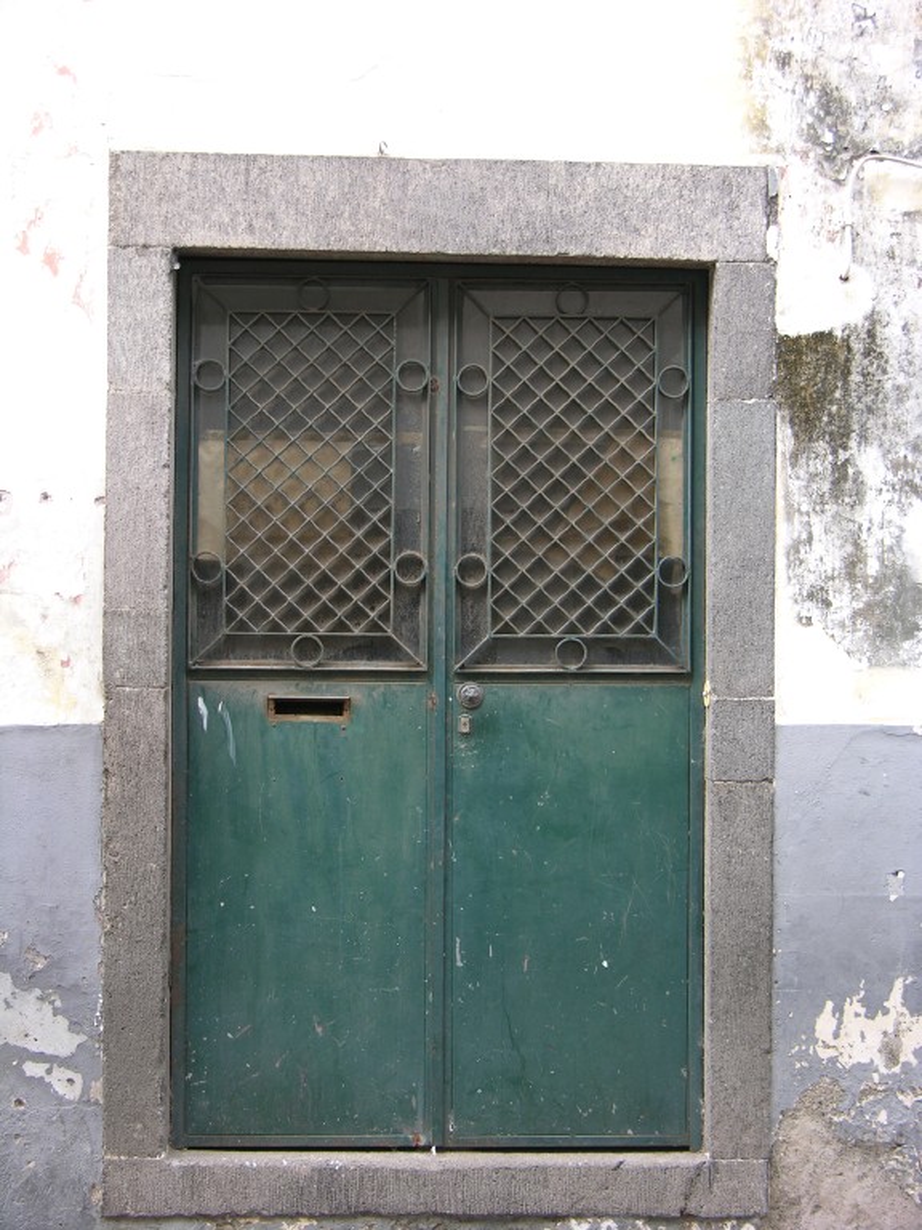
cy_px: 615
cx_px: 461
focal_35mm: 58
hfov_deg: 25.2
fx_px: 2060
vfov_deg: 33.2
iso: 50
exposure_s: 1/63
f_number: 3.1
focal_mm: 14.7
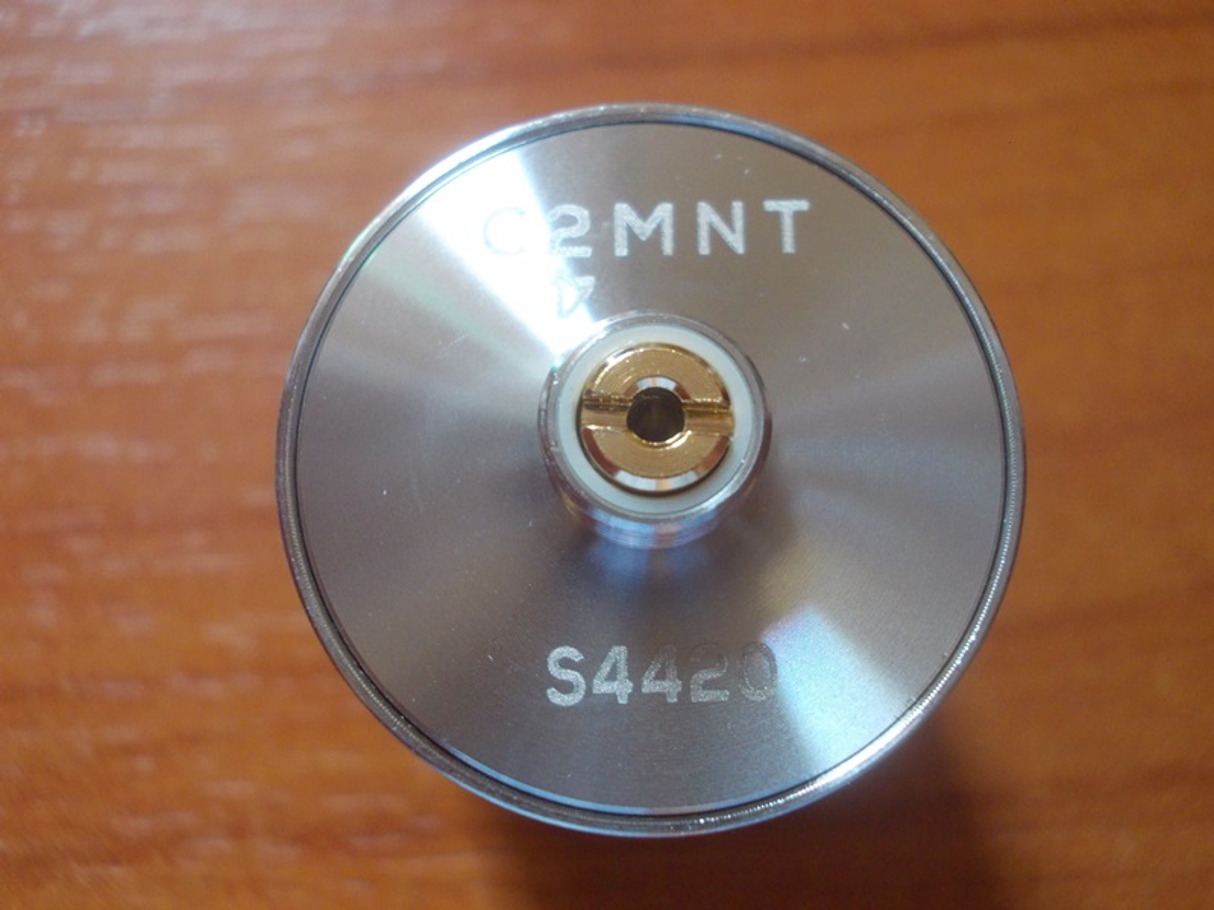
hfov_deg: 43.9
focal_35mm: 43
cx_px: 607
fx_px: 1508
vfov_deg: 33.6
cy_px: 455
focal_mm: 6.1
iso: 200
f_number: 3.3
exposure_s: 1/30
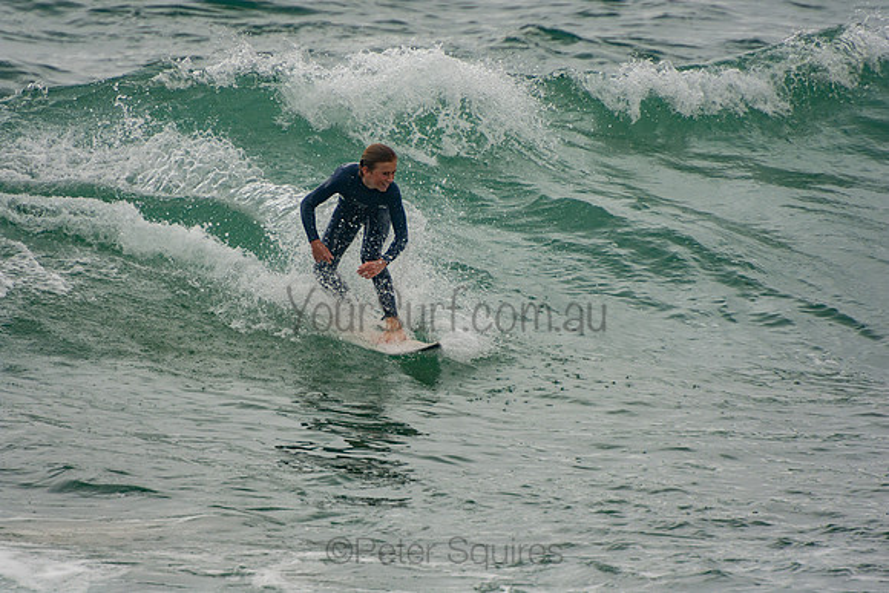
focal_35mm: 600
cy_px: 296
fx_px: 14819
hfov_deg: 3.4
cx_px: 444
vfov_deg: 2.3
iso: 250
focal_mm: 400
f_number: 5.6
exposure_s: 1/1250
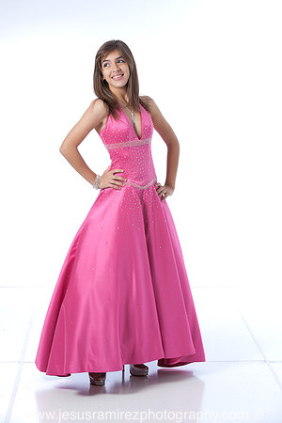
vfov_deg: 20.4
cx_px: 141
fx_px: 1175
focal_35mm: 100
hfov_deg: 13.7
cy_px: 212
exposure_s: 1/100
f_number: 8
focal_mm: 100
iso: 100
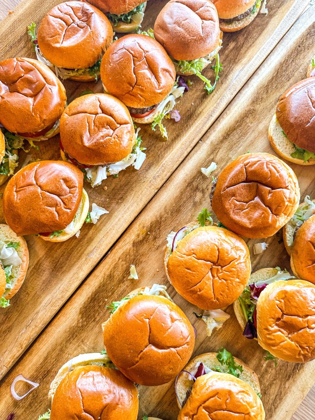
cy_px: 210
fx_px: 291
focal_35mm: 24
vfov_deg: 71.6
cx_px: 158
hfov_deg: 56.8
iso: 160
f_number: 1.8
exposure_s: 1/100
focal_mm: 6.86
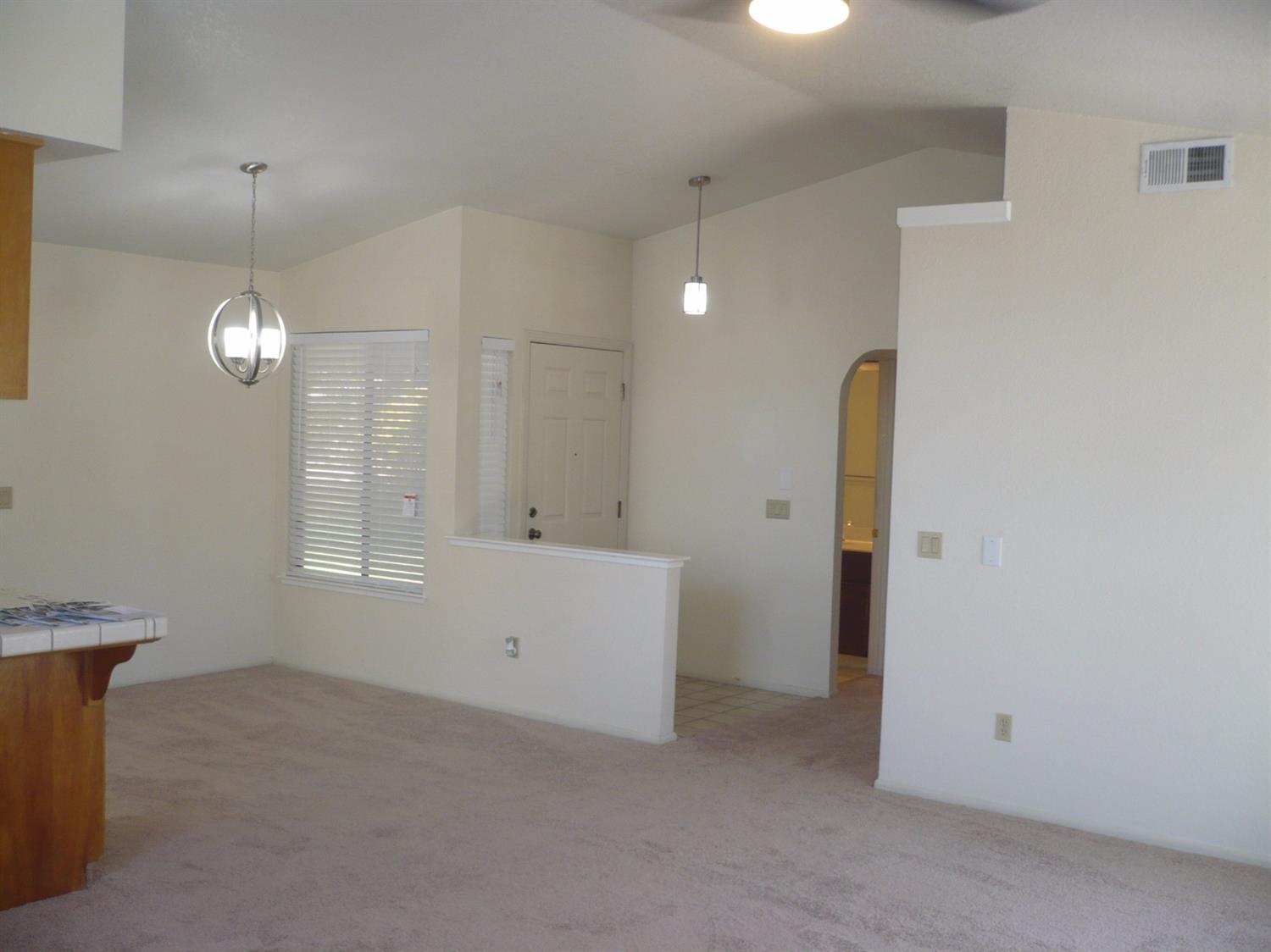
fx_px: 1285
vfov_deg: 40.7
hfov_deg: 52.6
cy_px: 476
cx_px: 636
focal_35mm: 35
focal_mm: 5.8
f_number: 2.8
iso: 100
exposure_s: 1/40
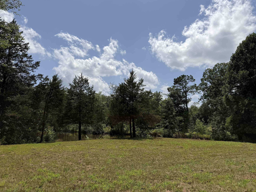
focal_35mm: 24
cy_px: 96
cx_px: 128
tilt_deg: +8.1
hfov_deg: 71.6
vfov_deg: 56.8
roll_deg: +0.6
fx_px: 177
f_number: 1.78
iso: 80
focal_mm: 6.76
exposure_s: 1/10309
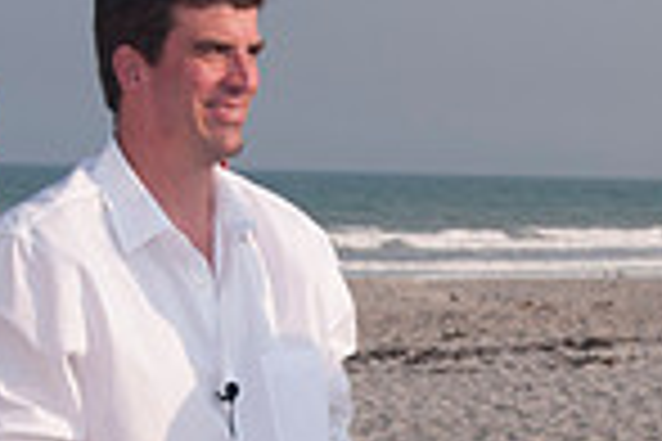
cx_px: 374
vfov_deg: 7.2
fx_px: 3475
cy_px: 430
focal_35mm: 189
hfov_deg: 10.9
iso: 100
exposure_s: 1/250
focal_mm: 32
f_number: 9
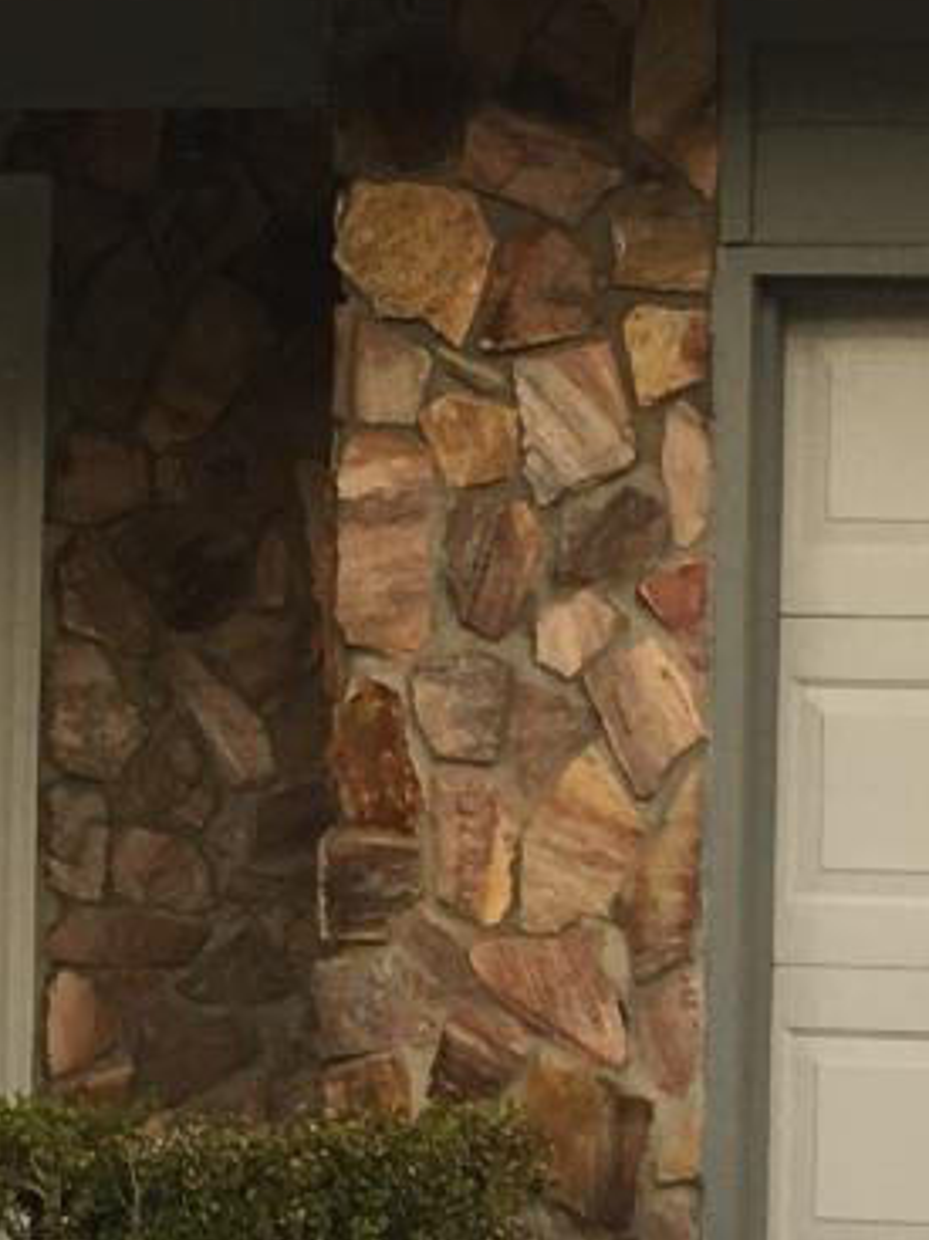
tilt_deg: -0.5
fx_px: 5657
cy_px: 730
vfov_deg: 12.5
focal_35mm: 158
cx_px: 412
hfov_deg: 9.4
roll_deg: -2.4
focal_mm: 4.15
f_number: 2.2
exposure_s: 1/120
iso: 25
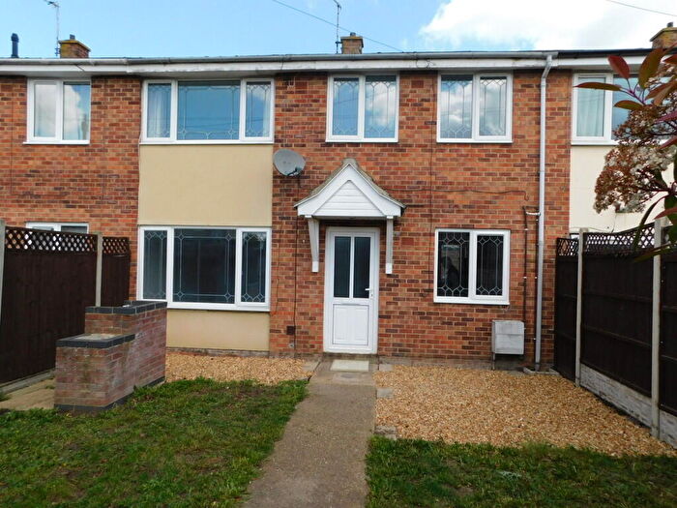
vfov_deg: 58.9
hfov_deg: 73.9
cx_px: 338
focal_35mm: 23
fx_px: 450
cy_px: 254
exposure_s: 1/800
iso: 125
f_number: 3
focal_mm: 4
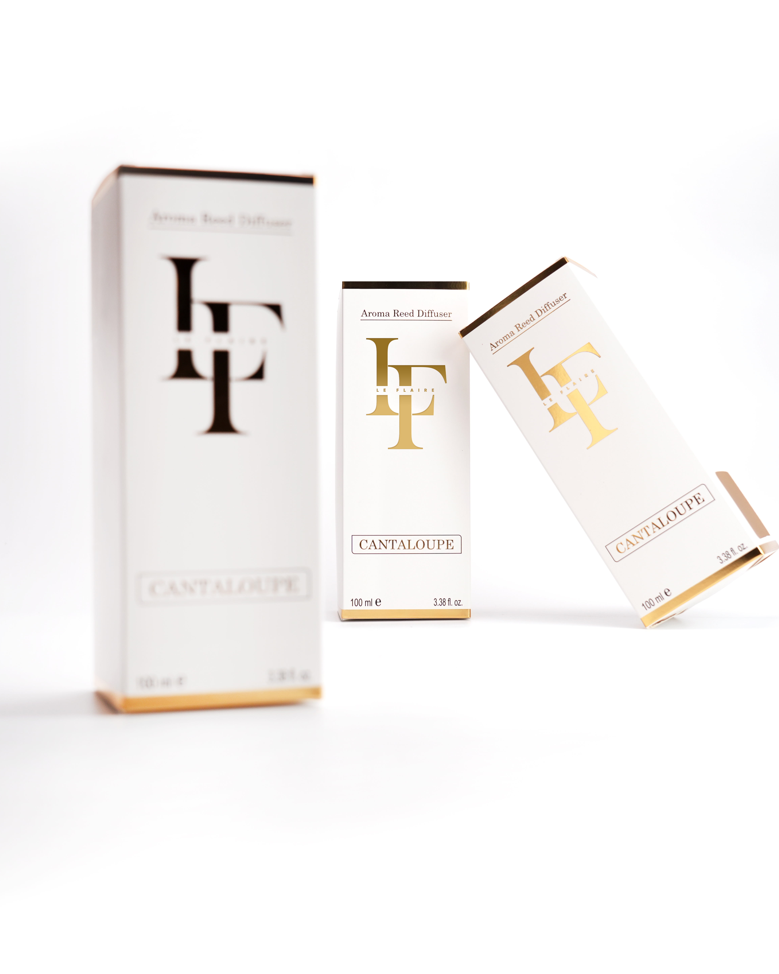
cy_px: 446
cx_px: 389
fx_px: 1441
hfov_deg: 30.3
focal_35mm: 50
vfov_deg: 37.3
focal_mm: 44
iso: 200
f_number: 5.6
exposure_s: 1/100
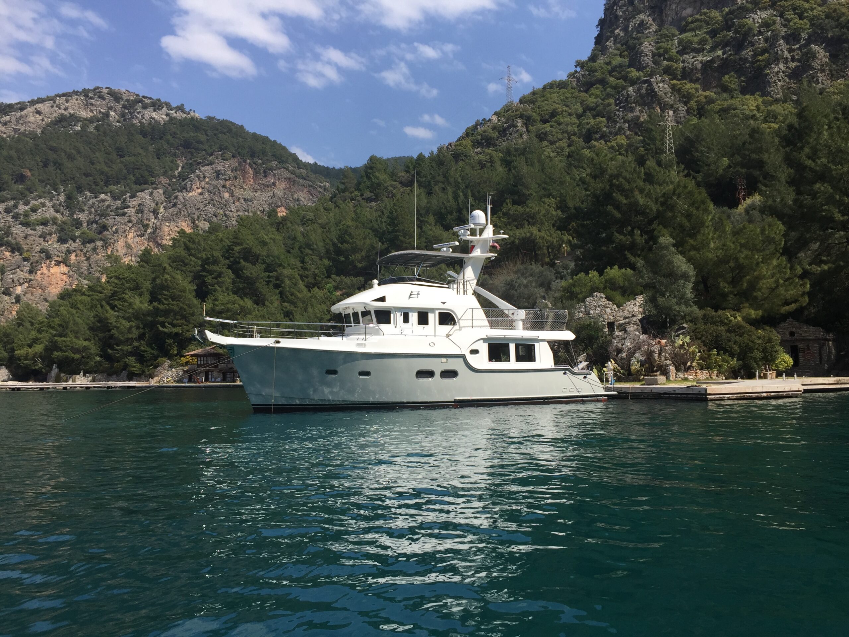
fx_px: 711
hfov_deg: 61.7
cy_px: 318
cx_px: 424
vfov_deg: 48.2
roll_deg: -0.3
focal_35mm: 29
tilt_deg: +5.0
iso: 32
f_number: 2.2
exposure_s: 1/2083
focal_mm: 4.15
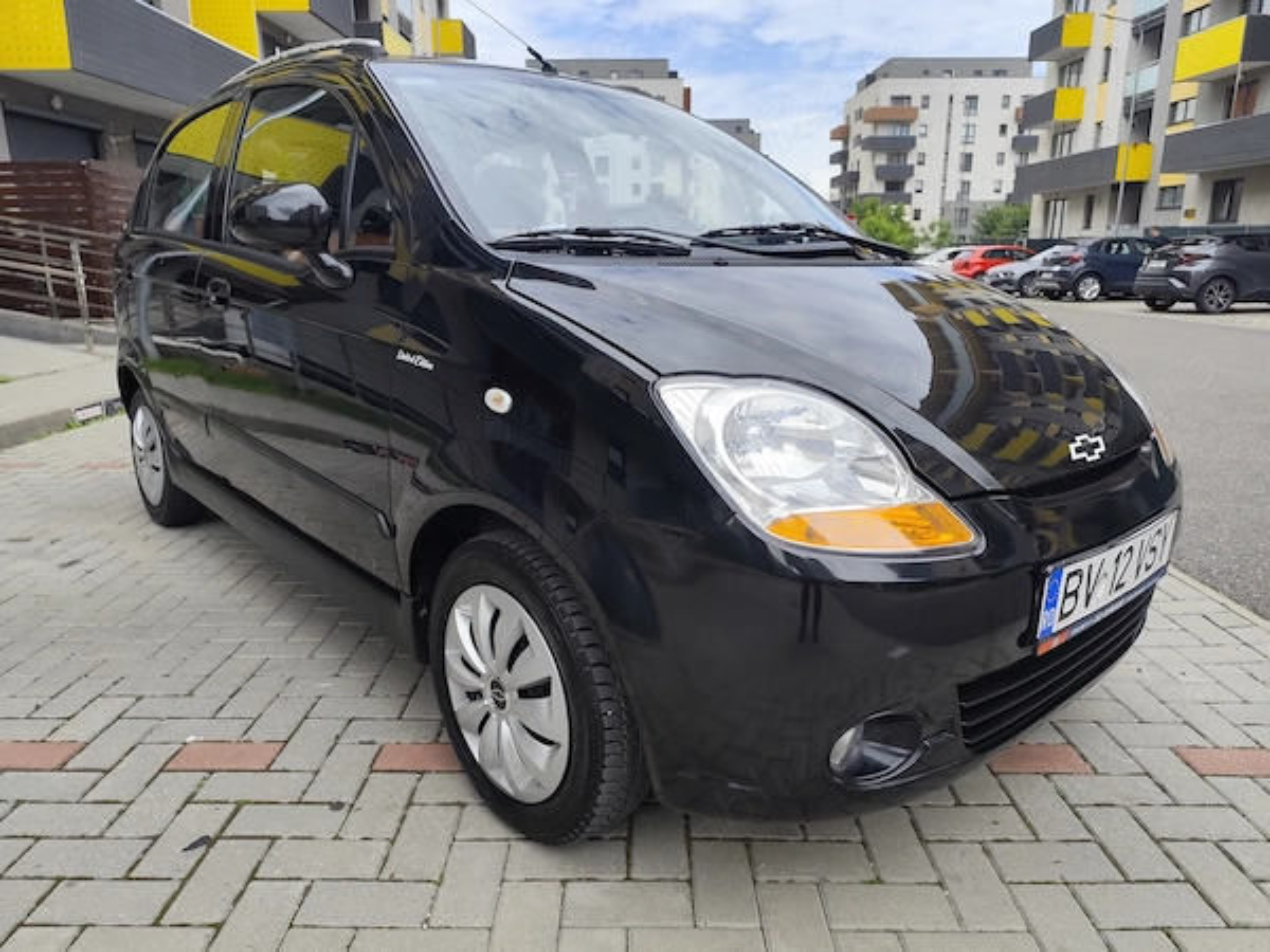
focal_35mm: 23
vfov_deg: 58.9
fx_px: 844
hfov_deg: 73.9
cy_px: 476
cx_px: 635
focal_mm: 6.19
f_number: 1.65
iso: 50
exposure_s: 1/926
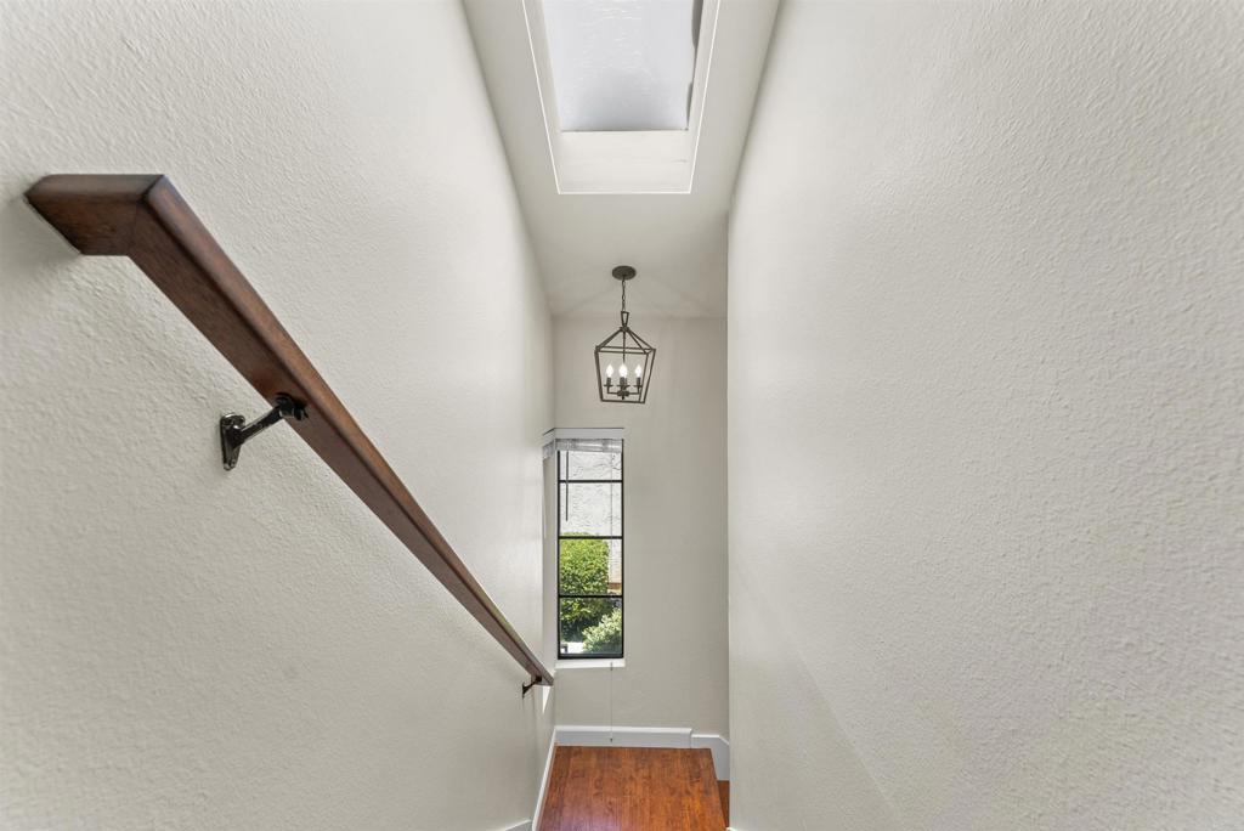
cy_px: 416
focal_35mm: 14
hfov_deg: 104.2
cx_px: 622
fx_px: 484
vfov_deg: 81.3
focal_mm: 14
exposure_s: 1/20
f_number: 9
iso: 500
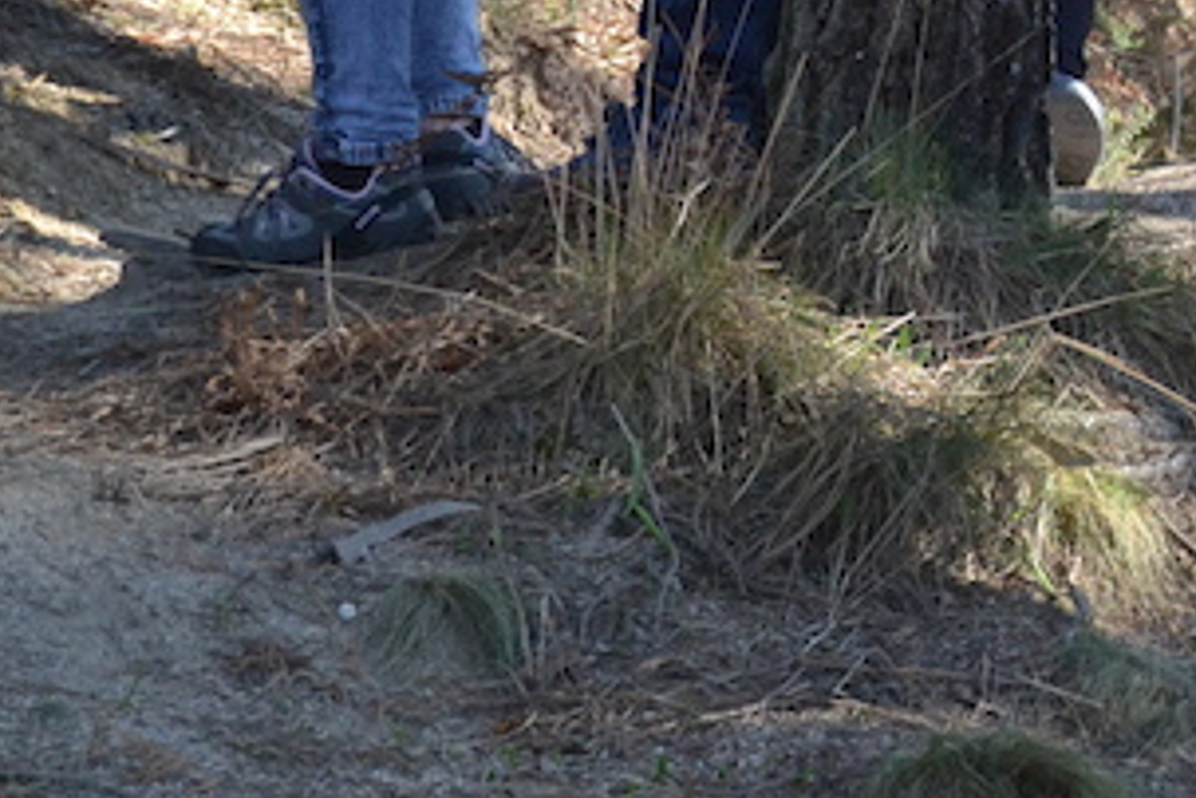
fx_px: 9258
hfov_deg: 7.2
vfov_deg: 4.9
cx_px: 1950
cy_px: 49
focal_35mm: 279
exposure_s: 1/500
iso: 900
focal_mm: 55
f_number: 5.6
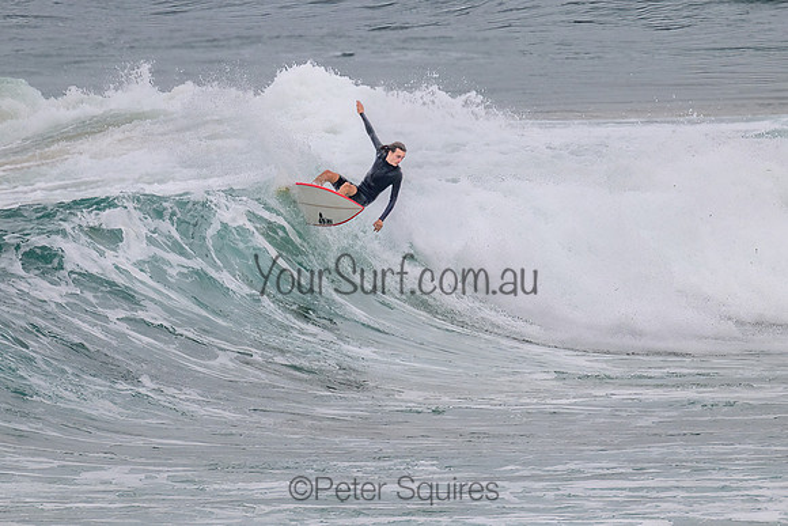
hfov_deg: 1.9
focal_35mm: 1100
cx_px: 390
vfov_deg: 1.3
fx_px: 24090
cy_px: 227
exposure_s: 1/2000
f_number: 11
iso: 720
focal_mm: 800
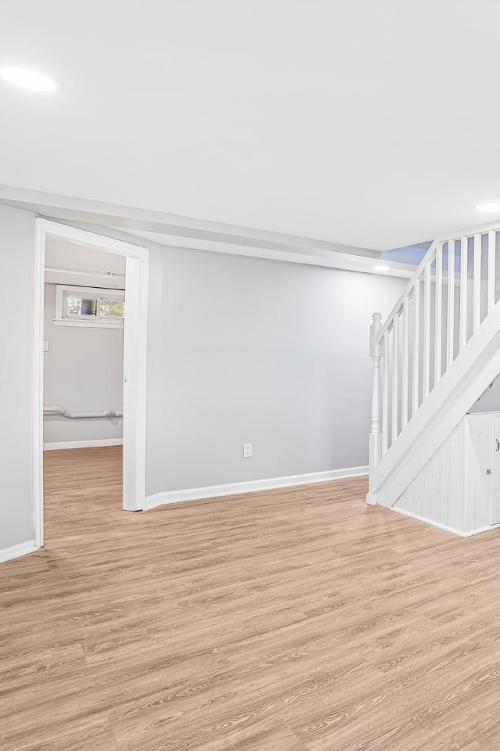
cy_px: 369
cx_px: 438
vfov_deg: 71.5
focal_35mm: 25
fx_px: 521
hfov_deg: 46.8
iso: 200
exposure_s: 1/25
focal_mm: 16
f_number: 8
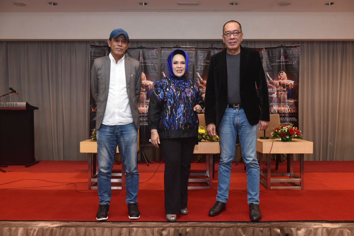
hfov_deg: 55.8
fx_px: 334
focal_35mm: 34
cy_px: 118
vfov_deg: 38.9
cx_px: 177
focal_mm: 34
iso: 2000
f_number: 5
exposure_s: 1/80
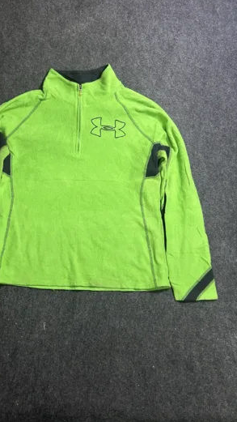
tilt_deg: -56.5
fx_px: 324
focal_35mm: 29
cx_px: 77
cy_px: 207
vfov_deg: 66.1
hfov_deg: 39.6
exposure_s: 1/50
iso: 160
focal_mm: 5.7
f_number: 1.5
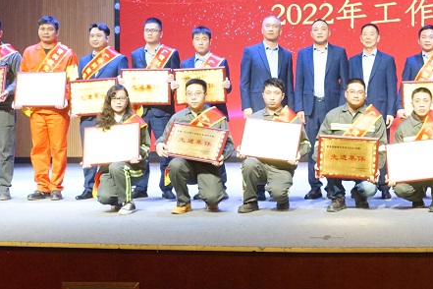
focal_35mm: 68
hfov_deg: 29.0
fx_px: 818
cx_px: 348
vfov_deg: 20.0
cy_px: 120
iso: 5000
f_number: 11
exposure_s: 1/60
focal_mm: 30
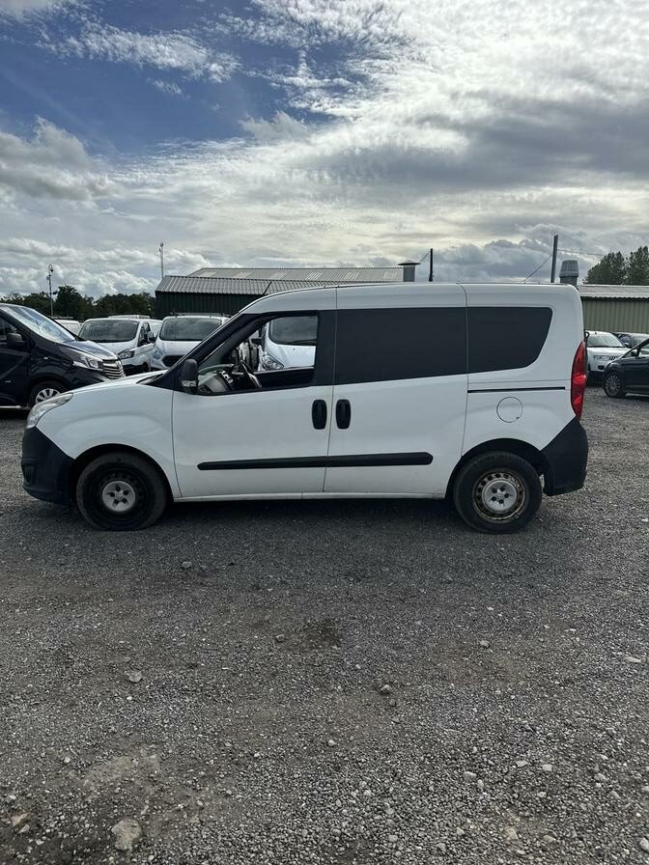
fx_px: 600
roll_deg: -0.5
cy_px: 432
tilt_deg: -9.4
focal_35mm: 24
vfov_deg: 71.6
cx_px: 324
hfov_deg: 56.8
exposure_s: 1/9709
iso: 80
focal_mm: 6.86
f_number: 1.78
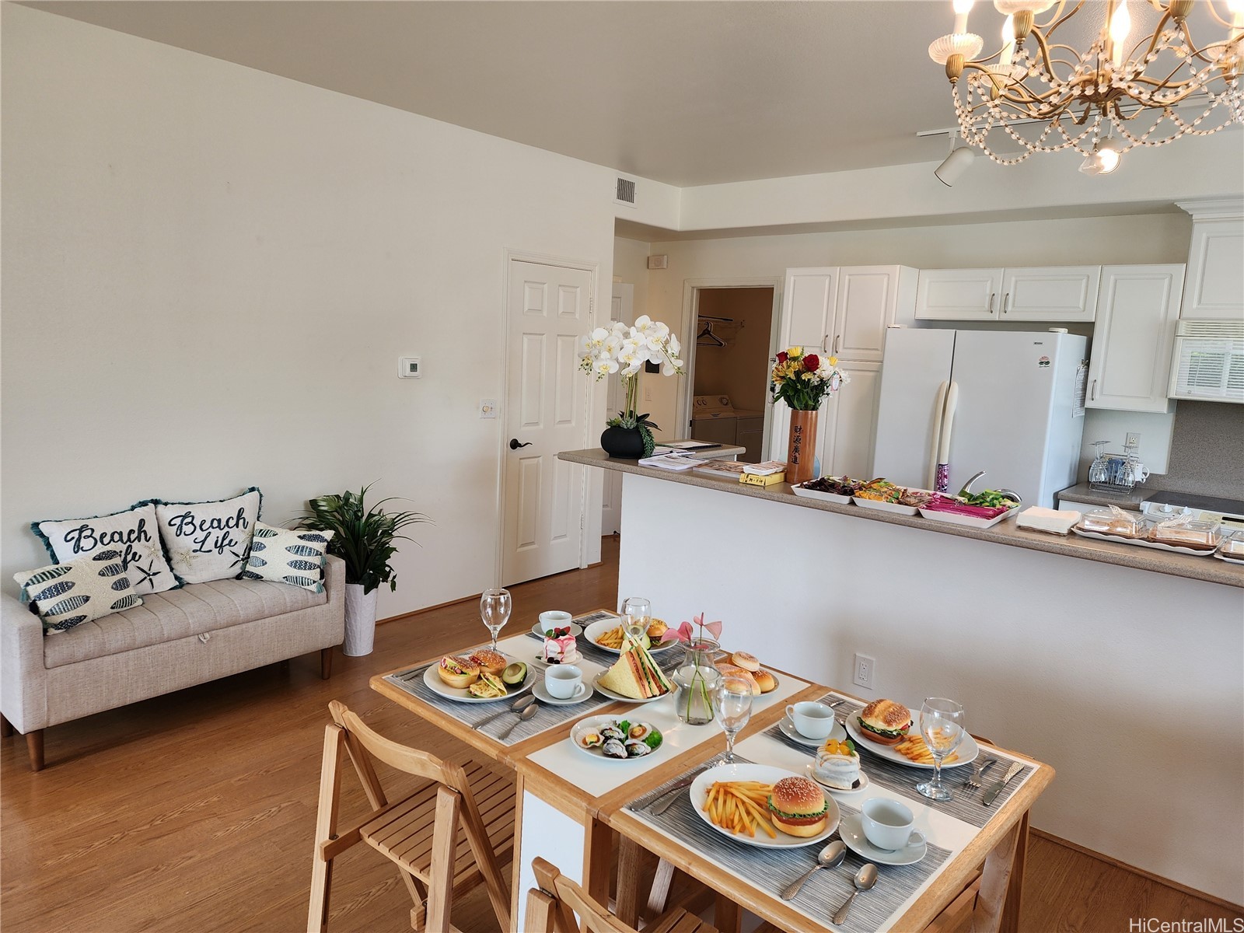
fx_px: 827
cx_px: 622
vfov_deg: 58.9
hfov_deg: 73.9
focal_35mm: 23
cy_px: 466
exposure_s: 1/120
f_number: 1.8
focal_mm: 6.4
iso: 64
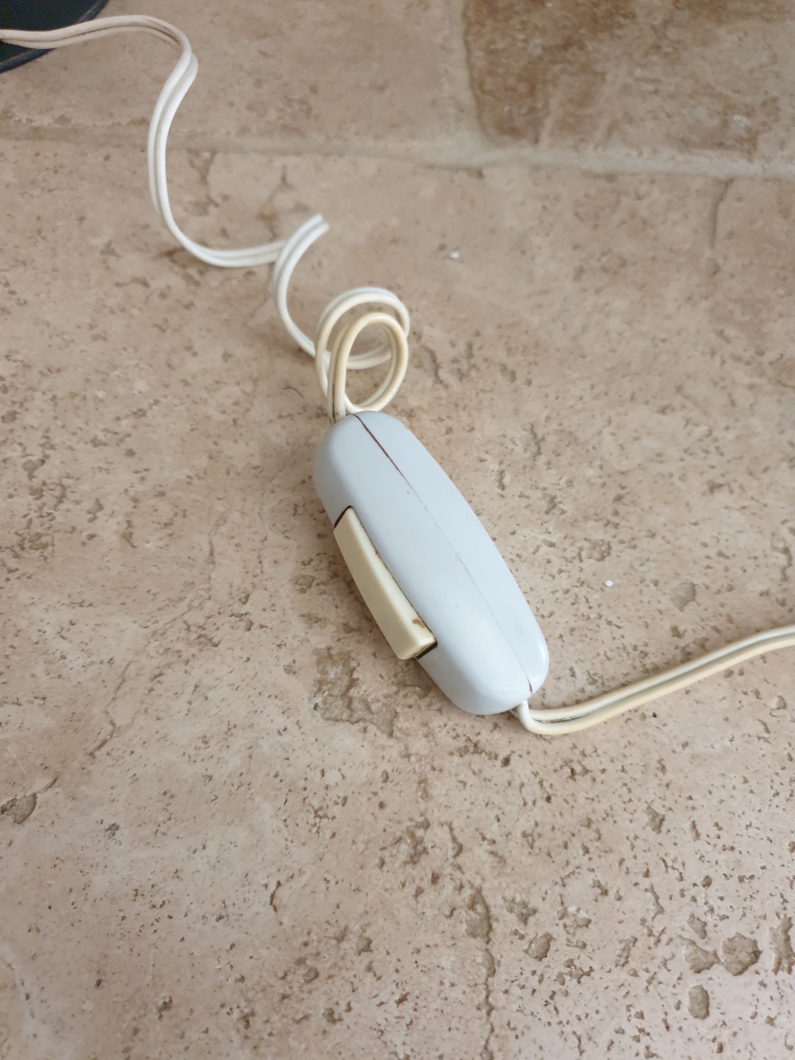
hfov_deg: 53.1
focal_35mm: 26
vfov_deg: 67.3
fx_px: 796
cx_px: 398
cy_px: 530
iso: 320
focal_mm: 4.3
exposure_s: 1/20
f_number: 1.5
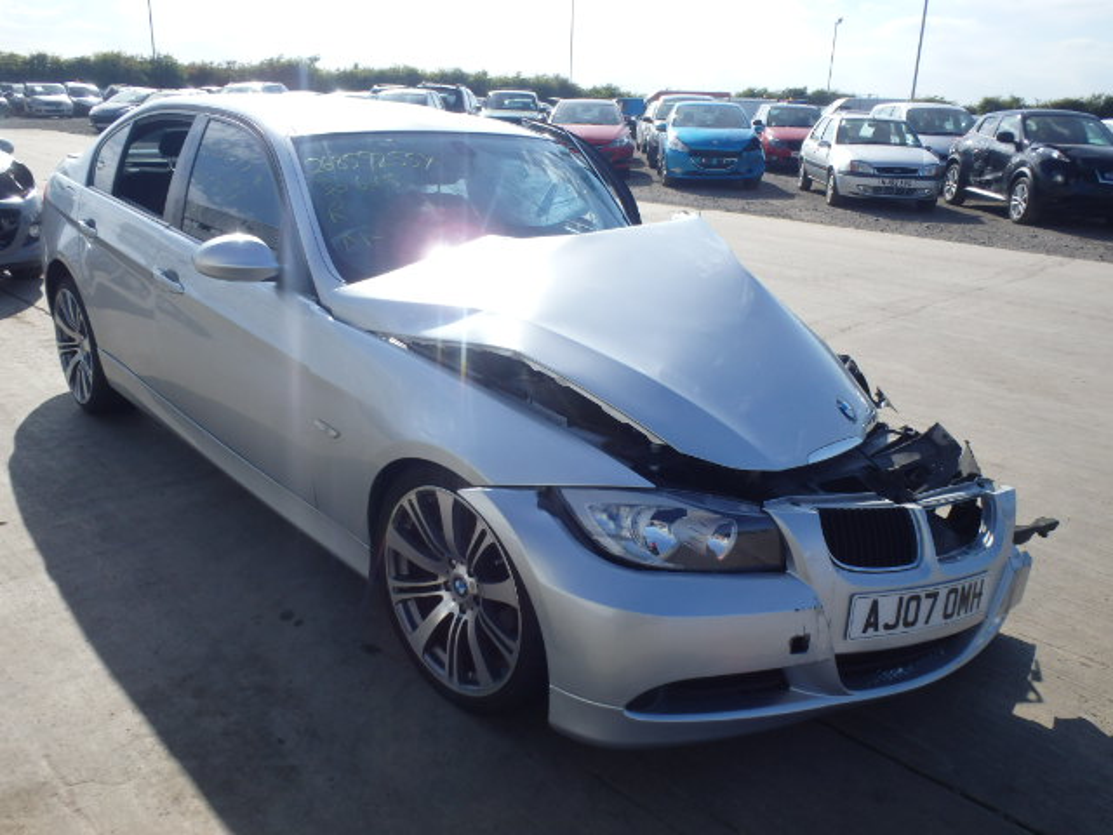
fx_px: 900
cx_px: 556
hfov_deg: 63.4
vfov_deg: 49.7
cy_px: 418
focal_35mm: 28
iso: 125
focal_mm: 5
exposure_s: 1/100
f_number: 11
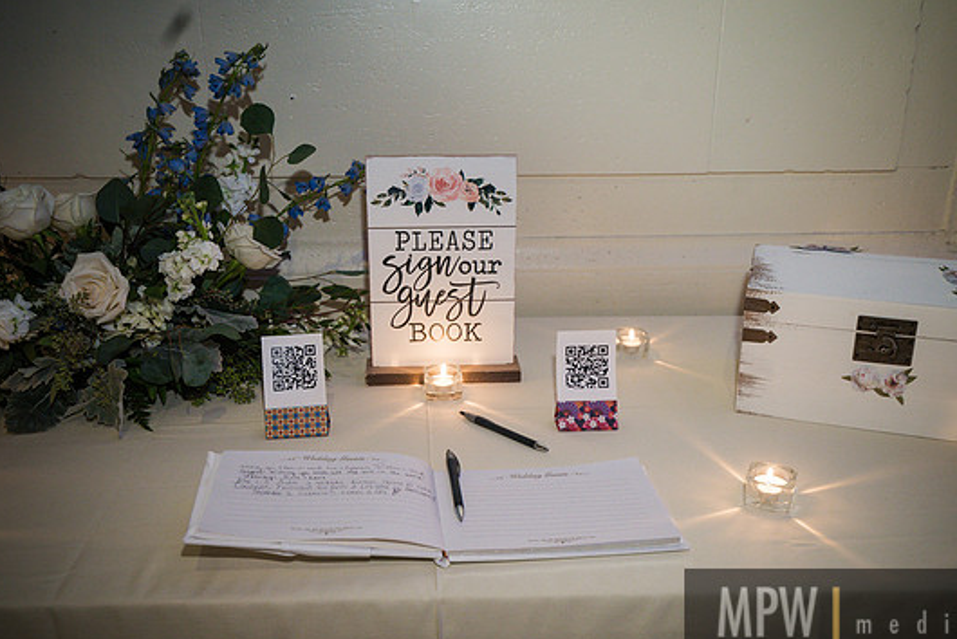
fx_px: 931
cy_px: 333
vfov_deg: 37.9
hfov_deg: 54.4
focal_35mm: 35
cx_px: 484
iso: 1600
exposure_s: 1/80
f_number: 4
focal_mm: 32
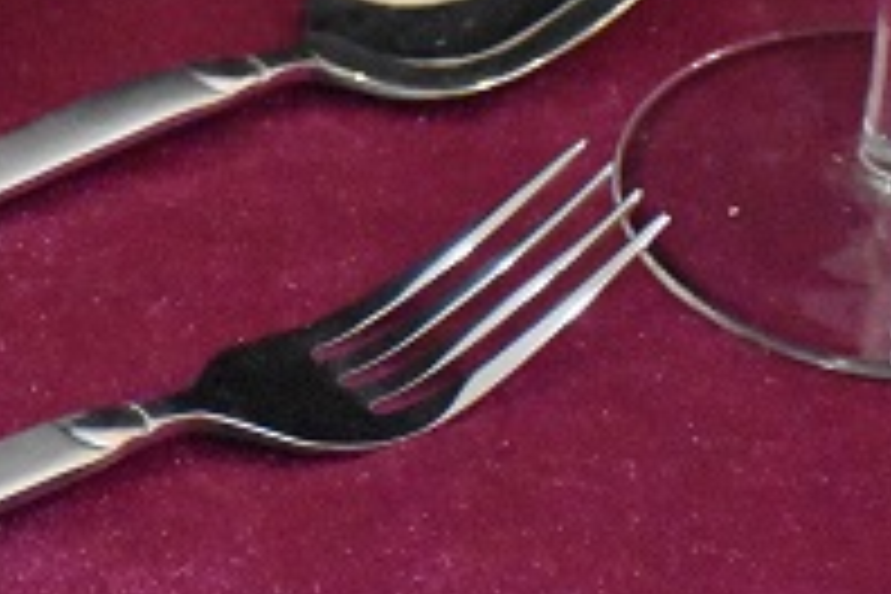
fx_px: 8563
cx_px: -16
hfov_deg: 5.9
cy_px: -256
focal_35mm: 346
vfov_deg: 4.0
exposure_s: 1/100
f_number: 5
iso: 12800
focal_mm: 62
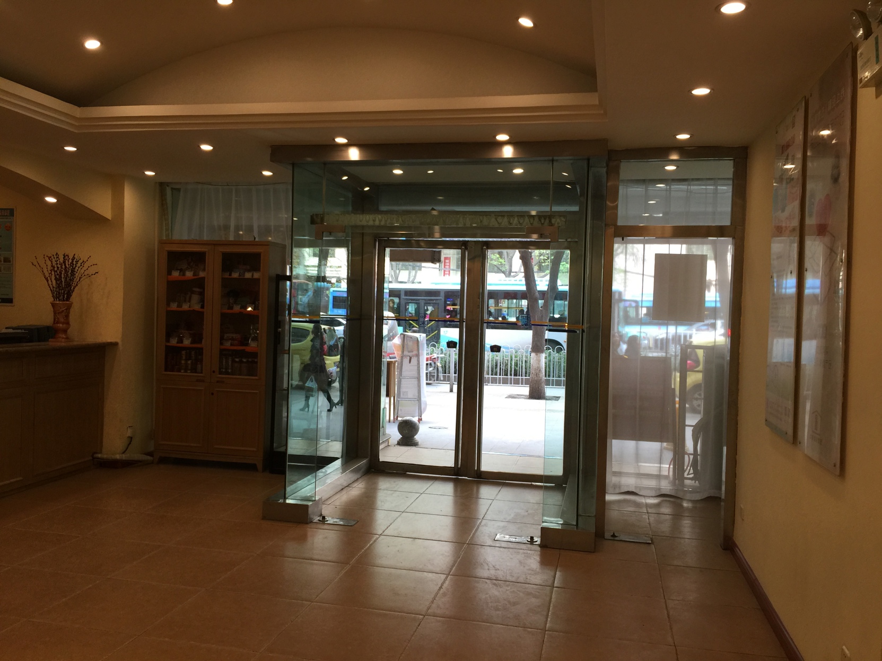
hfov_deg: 61.7
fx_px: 739
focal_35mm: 29
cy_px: 330
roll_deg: -1.7
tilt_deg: -2.3
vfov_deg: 48.2
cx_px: 441
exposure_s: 1/30
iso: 40
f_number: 2.2
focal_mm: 4.15
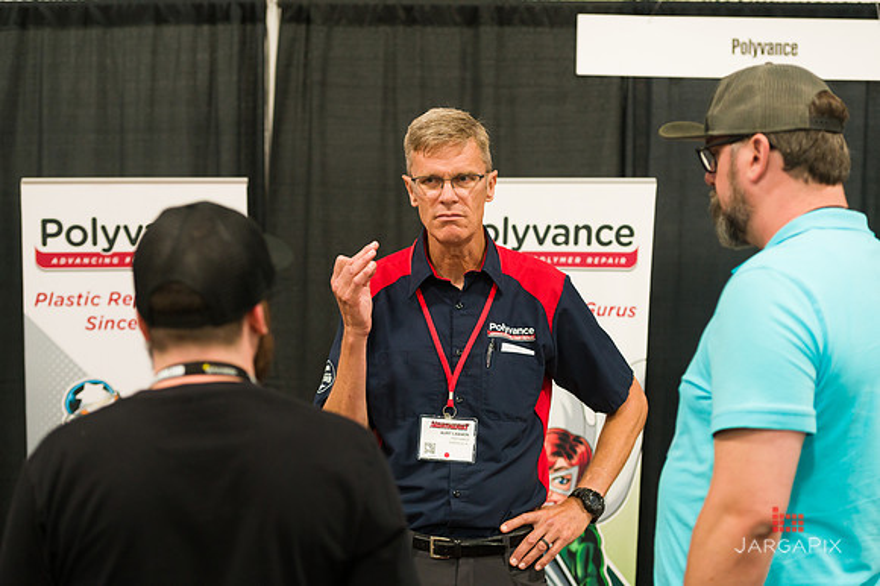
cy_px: 293
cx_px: 440
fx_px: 1906
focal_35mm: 78
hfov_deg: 26.0
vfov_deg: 17.5
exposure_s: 1/125
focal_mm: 78
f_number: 3.2
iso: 2000
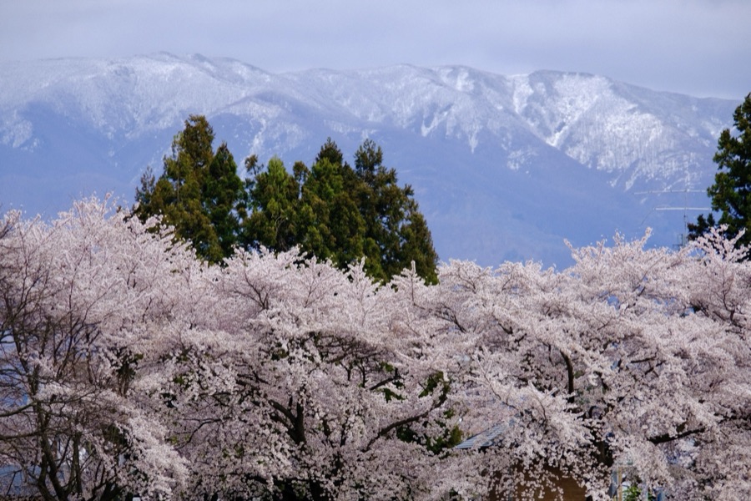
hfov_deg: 6.0
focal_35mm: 345
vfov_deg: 4.0
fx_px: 7197
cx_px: 376
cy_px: 250
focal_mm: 230
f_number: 7.1
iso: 200
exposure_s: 1/450
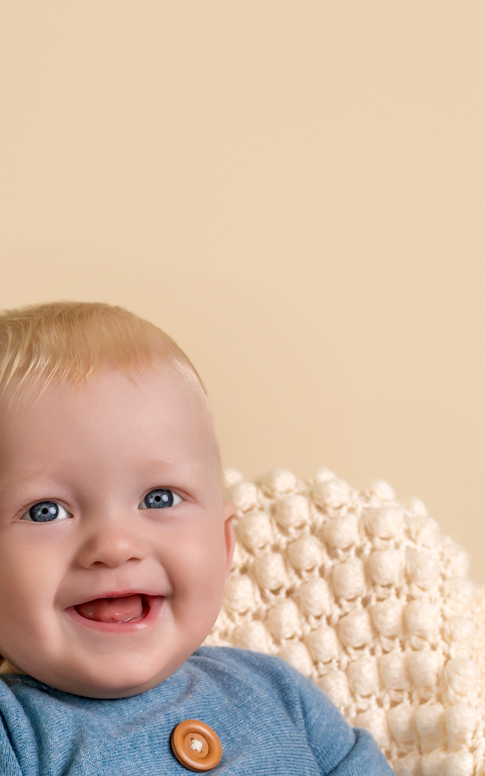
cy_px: 872
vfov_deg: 18.3
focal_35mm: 109
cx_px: 146
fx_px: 2305
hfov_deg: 12.0
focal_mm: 42
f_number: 4
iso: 500
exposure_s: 1/250
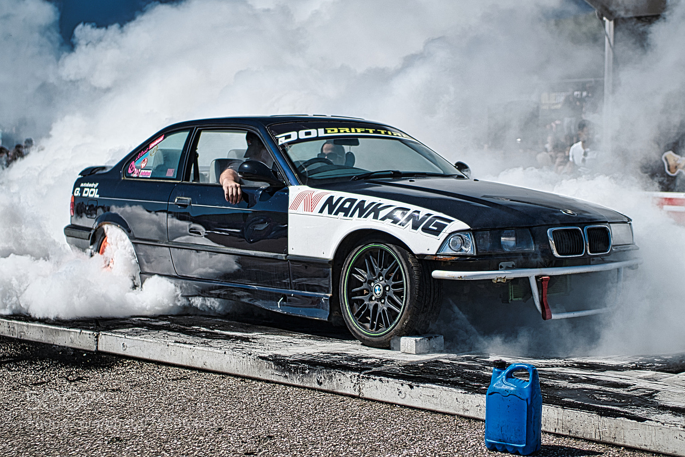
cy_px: 228
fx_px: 666
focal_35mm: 35
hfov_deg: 54.4
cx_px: 342
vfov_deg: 37.9
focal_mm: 35
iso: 100
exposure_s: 1/2500
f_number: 2
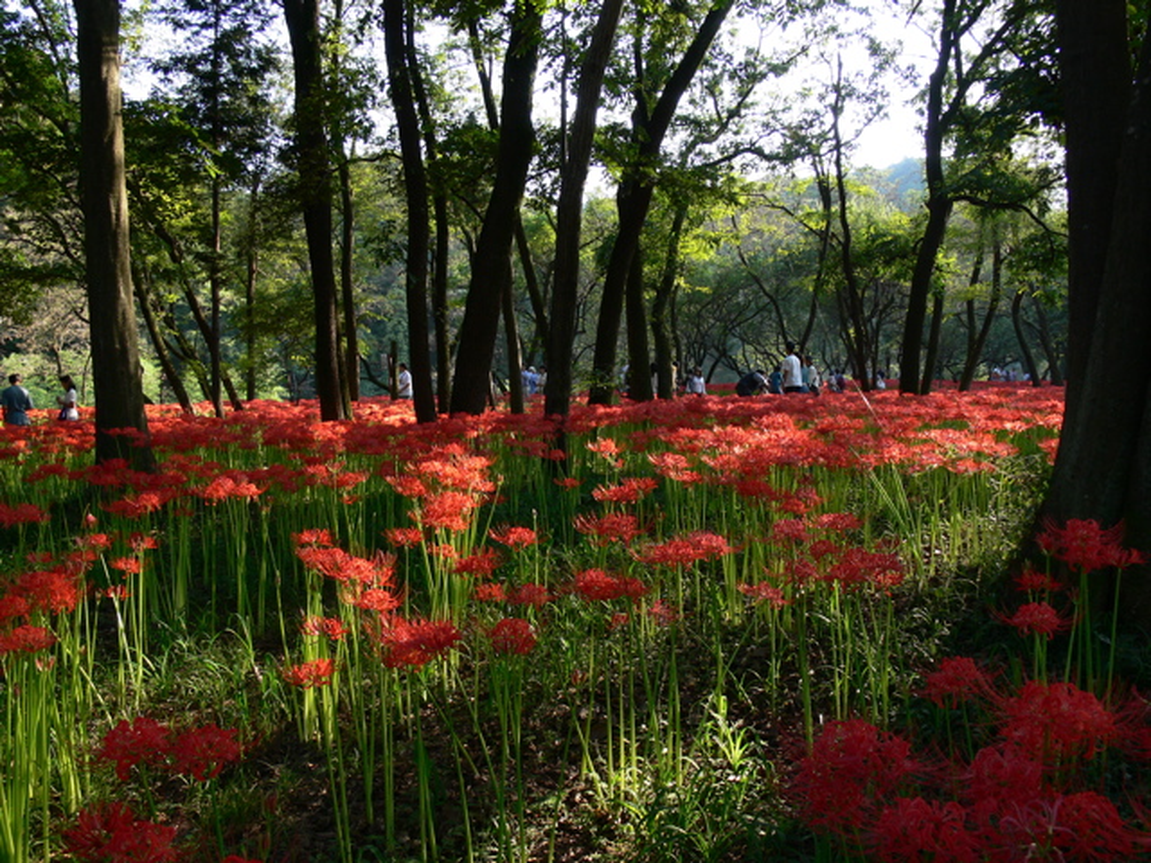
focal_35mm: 35
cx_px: 576
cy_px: 432
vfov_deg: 40.7
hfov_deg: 52.6
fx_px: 1164
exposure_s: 1/50
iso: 80
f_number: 4
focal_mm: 7.4
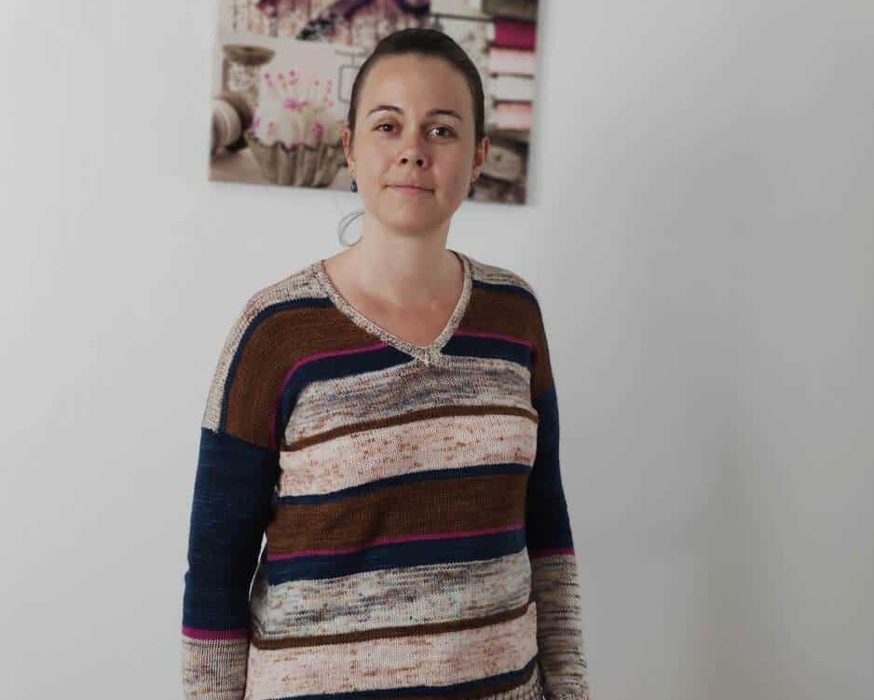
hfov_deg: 42.9
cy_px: 350
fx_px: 1113
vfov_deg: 34.9
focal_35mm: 43
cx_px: 432
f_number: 2
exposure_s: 1/50
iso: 872
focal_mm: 8.16
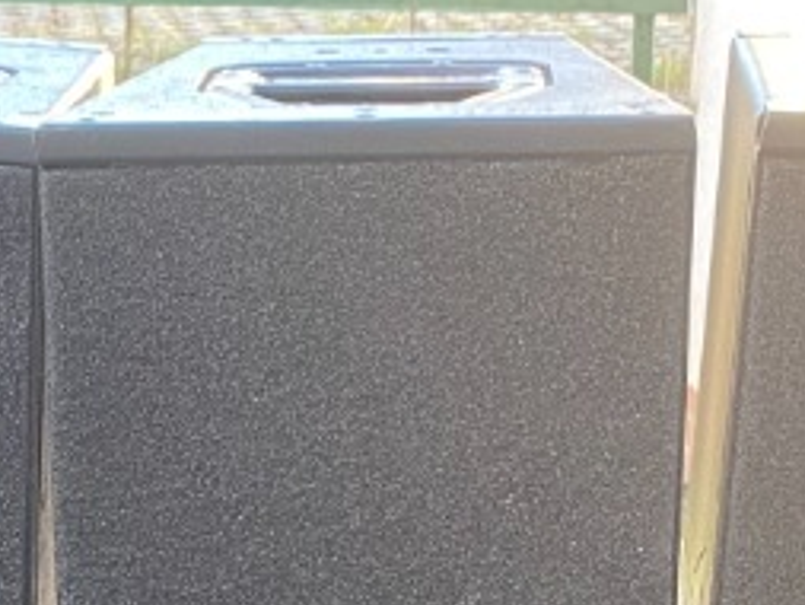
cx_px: 200
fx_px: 3443
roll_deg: +0.5
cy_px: 1528
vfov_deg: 8.9
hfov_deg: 13.3
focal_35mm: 148
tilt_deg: -25.9
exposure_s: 1/96
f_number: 1.8
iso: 125
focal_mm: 4.25
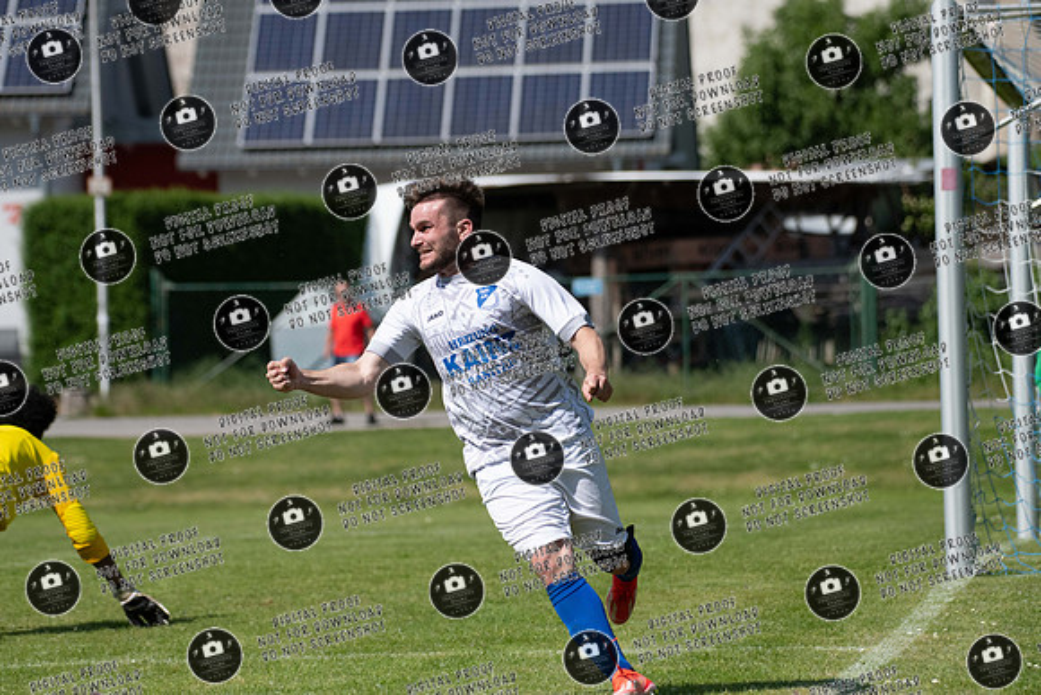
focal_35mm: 200
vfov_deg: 6.9
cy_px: 348
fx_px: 5784
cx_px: 520
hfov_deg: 10.3
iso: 1000
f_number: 5.6
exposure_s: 1/8000
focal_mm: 200
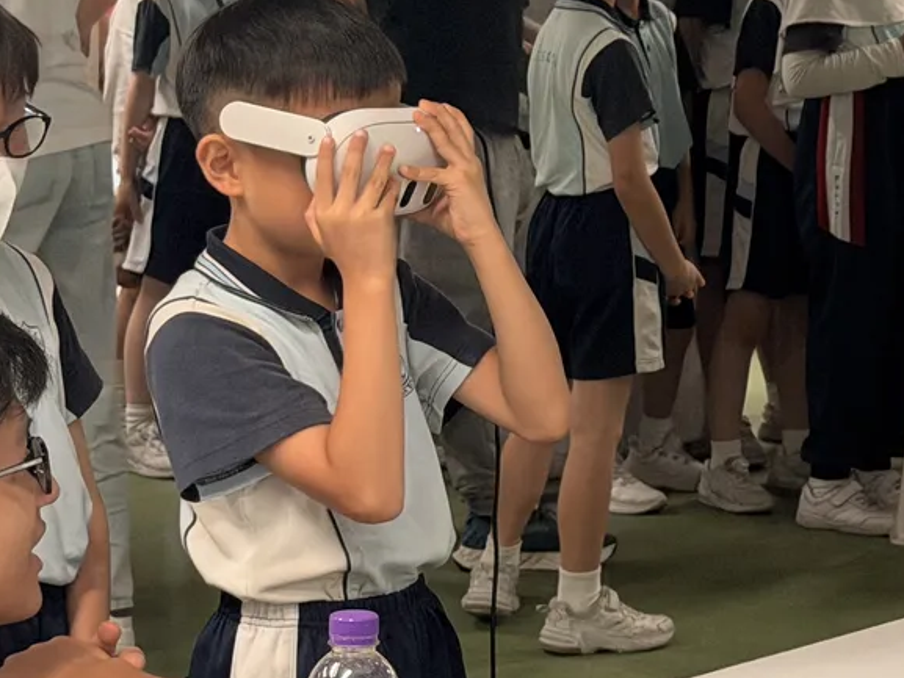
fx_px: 3474
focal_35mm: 133
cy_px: 219
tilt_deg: -6.3
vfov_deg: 11.1
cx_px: 700
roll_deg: -0.7
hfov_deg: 14.8
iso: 250
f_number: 1.78
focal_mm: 6.76
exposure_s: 1/100
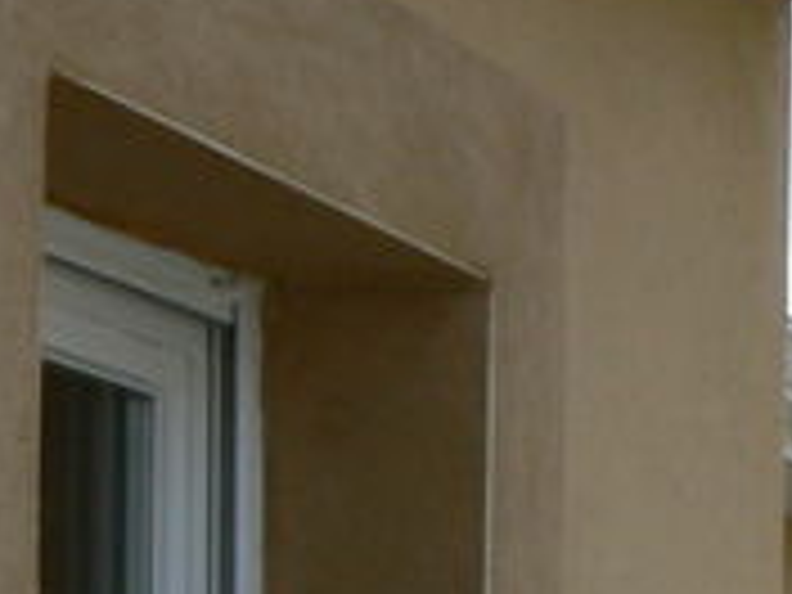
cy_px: 1548
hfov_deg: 9.5
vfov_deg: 6.8
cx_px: 1044
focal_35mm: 204
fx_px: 4667
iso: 80
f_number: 5.6
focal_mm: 6
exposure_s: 1/250
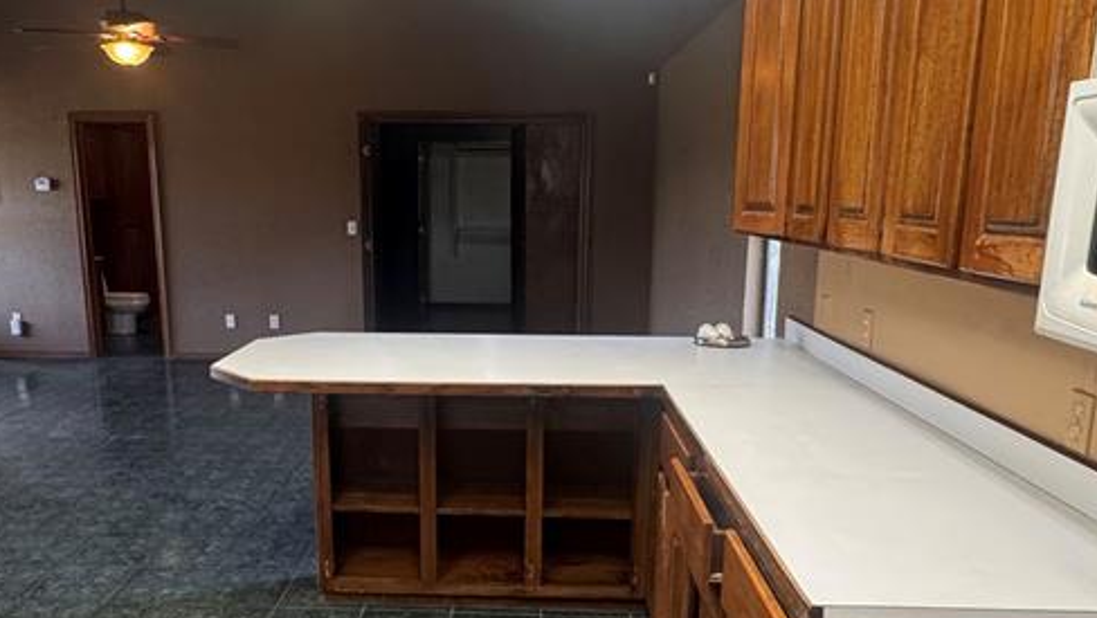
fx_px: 931
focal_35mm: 32
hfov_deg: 60.9
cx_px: 490
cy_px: 393
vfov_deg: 36.5
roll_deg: -0.2
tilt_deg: -13.2
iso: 320
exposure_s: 1/120
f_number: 2.2
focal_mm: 2.22
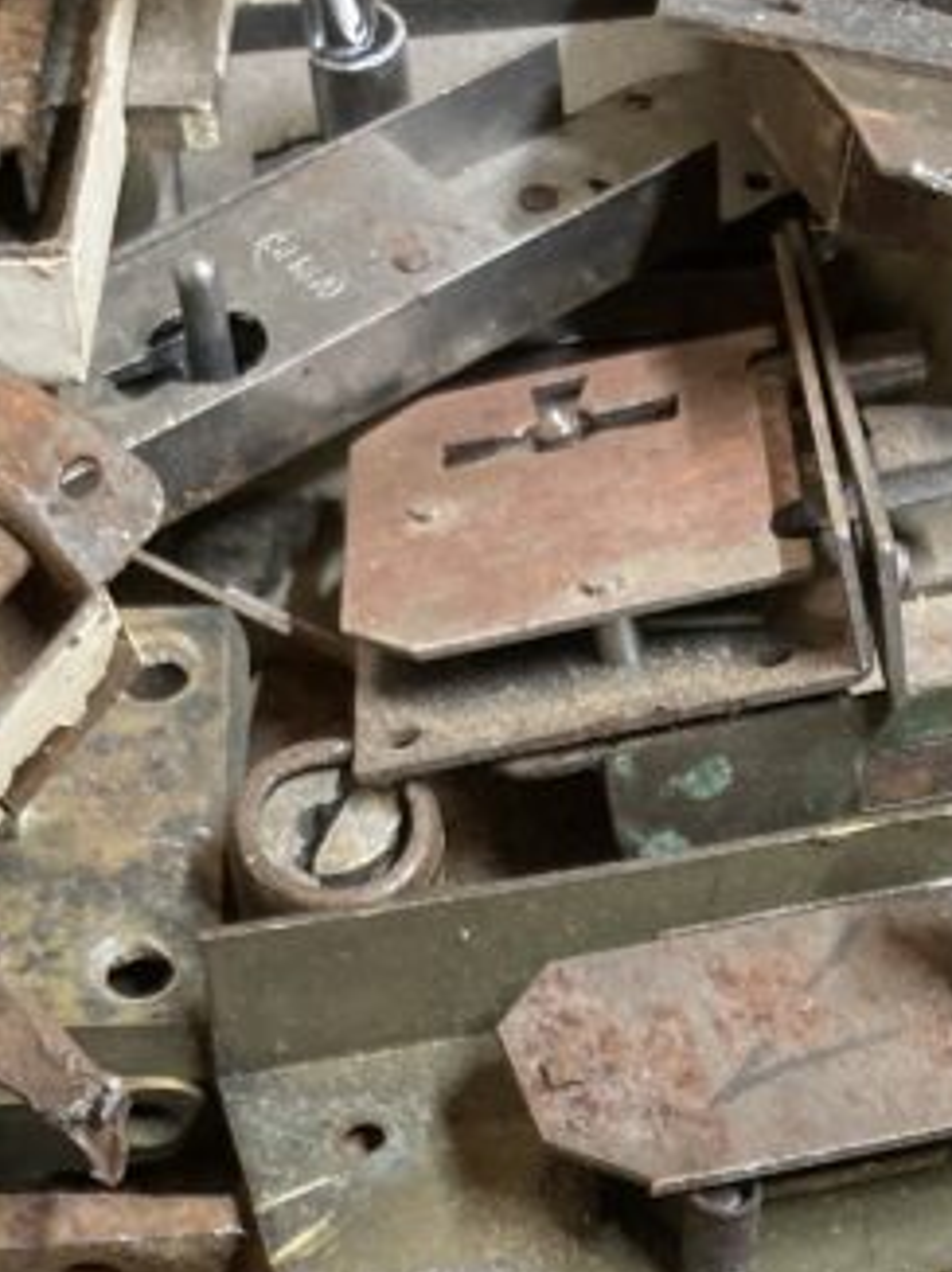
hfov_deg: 16.6
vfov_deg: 20.5
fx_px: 3231
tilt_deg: -64.5
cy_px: 1608
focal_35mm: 88
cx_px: 745
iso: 160
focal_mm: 3.99
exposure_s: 1/50
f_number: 1.8
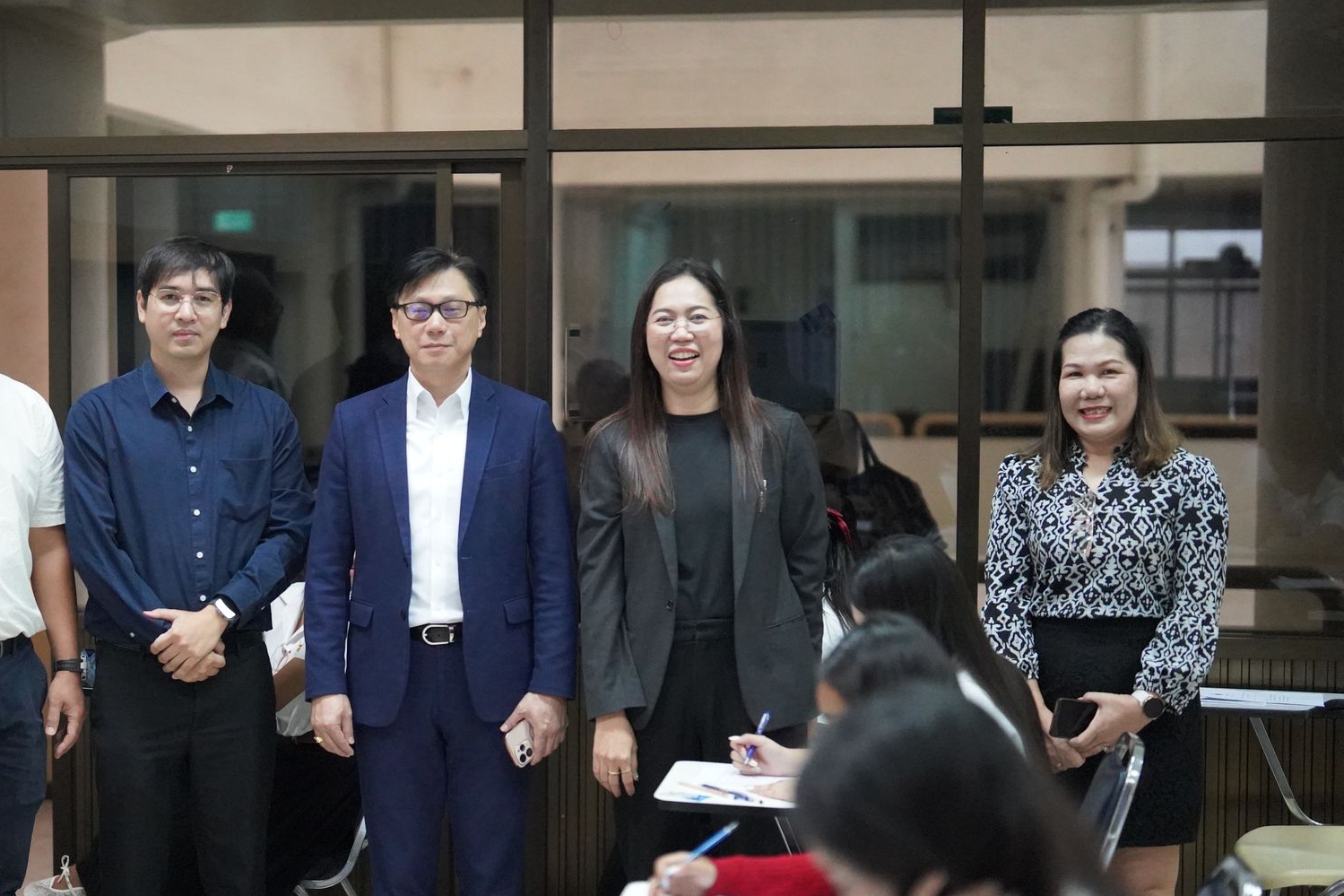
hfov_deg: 28.6
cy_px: 517
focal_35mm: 70
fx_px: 2613
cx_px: 442
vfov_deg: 19.4
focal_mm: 50
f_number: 1.2
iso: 10000
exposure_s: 1/3200
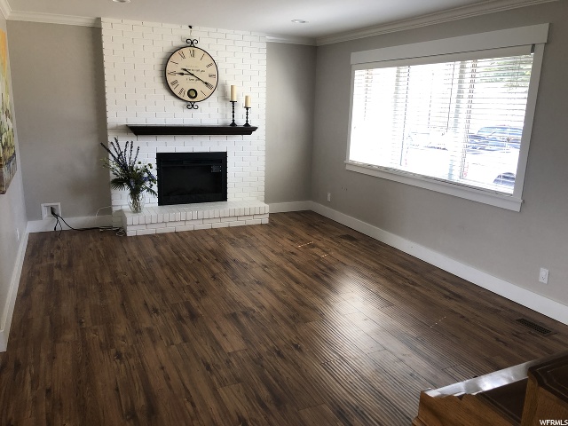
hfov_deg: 63.4
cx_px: 284
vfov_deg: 49.7
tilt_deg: -13.5
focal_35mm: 28
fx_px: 459
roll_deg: -1.3
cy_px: 213
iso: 25
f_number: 1.8
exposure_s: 1/40
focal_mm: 3.99
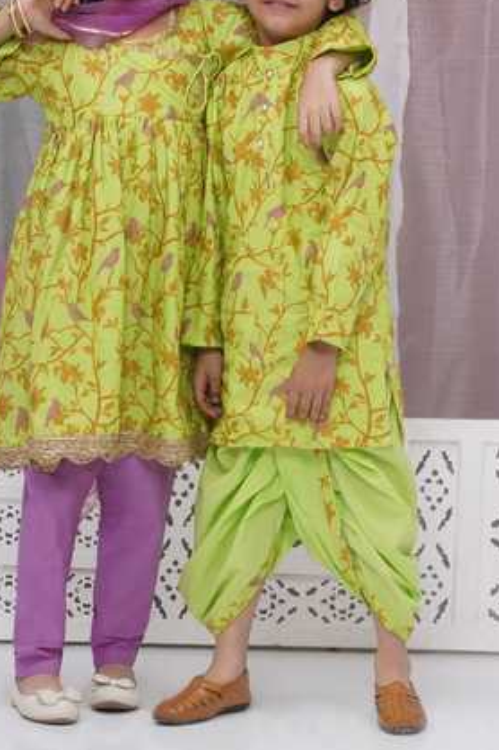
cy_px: 286
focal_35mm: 88
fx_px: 1833
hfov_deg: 15.5
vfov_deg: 23.1
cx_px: 205
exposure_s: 1/125
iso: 500
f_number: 20
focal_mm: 70
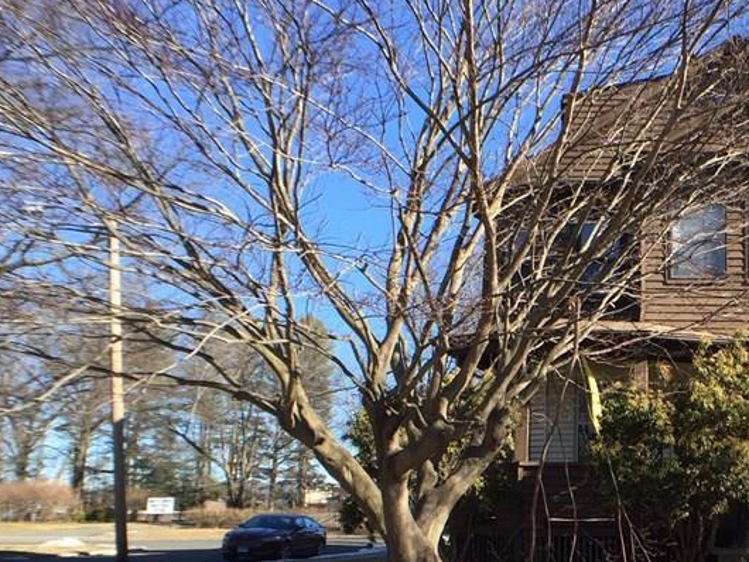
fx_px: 1212
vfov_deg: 25.7
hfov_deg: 32.2
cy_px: 435
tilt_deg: +3.8
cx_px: 714
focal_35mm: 56
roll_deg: -0.6
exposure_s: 1/659
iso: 32
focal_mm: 4.15
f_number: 2.2
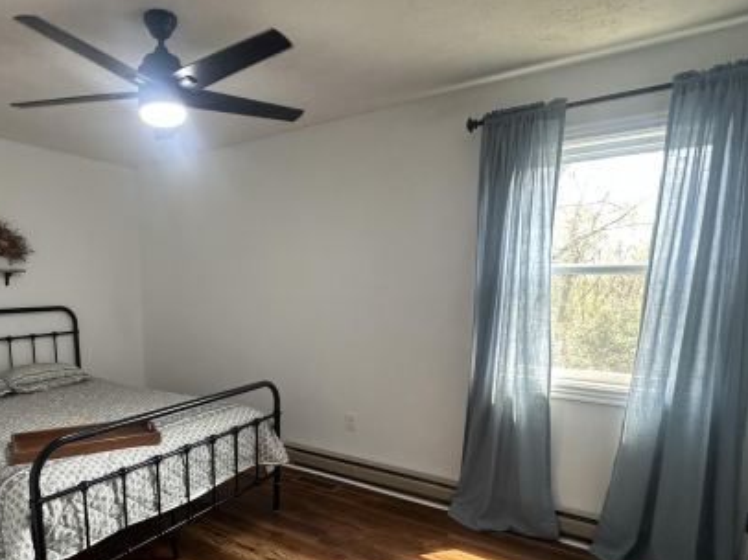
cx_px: 251
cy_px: 367
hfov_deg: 71.8
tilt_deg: -9.6
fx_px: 497
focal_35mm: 23
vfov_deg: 57.7
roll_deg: -0.1
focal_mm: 2.22
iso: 250
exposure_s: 1/120
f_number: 2.2
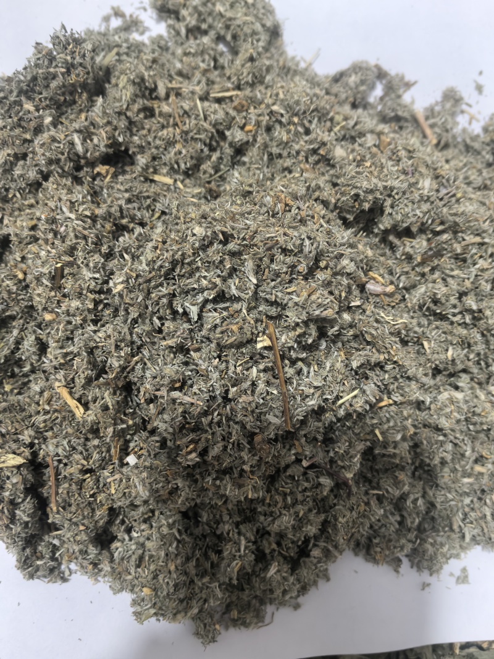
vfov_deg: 65.3
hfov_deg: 51.3
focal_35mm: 27
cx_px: 247
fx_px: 514
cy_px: 330
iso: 400
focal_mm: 5.75
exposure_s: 1/100
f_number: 2
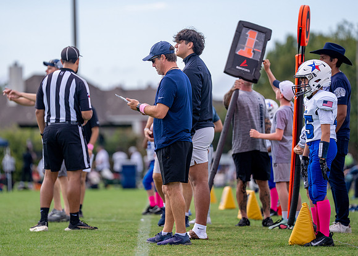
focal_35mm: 249
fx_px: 2531
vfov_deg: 5.8
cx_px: 163
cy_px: 124
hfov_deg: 8.1
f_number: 2.8
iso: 400
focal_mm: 200
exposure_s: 1/3200
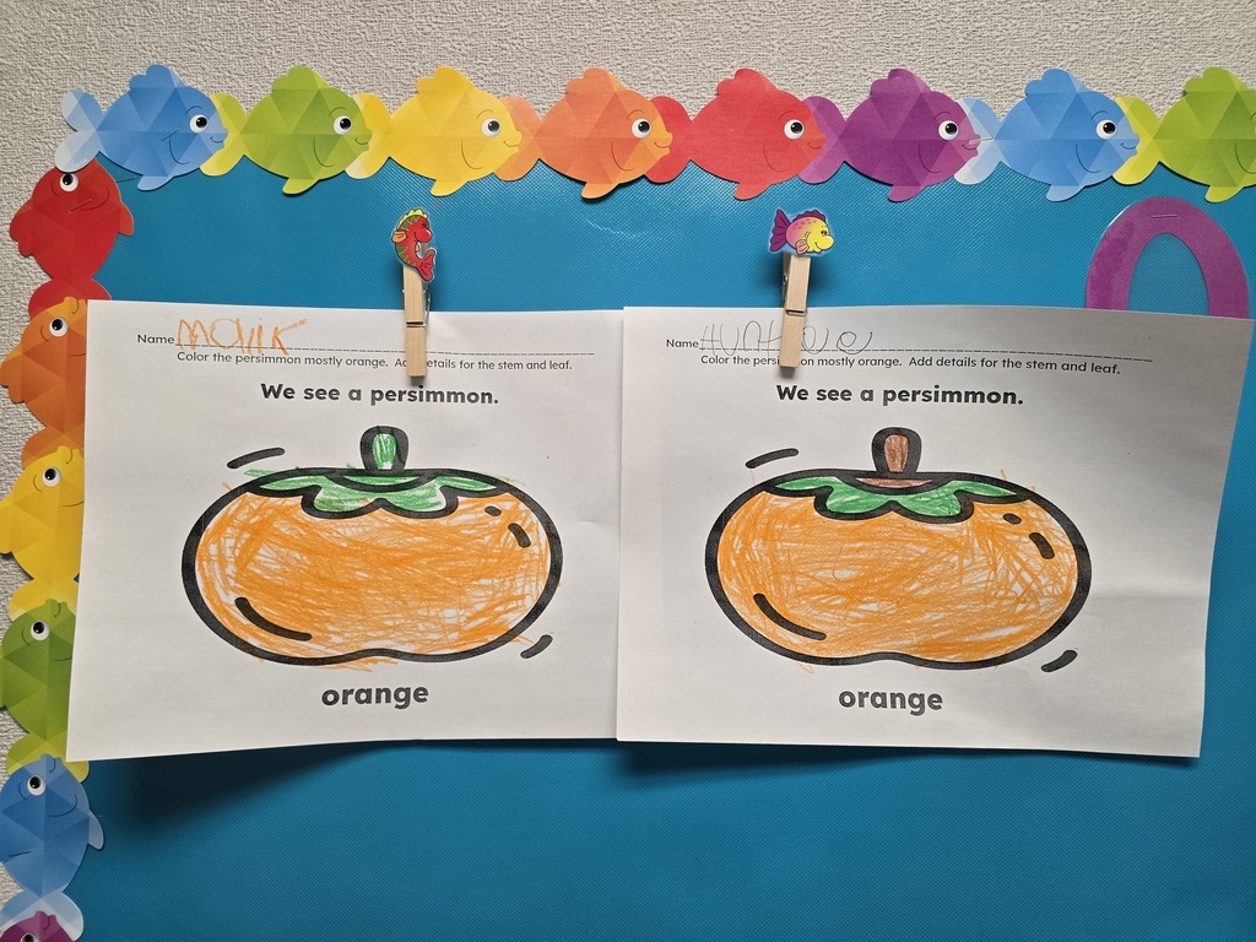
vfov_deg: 58.9
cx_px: 628
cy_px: 471
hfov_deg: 73.9
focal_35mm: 23
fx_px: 835
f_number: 1.7
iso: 160
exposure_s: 1/120
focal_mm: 6.3
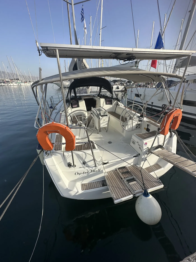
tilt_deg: -24.6
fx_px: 106
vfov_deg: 102.1
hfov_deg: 85.7
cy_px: 131
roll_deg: +0.2
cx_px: 98
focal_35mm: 14
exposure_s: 1/1667
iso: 50
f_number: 2.2
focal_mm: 2.22
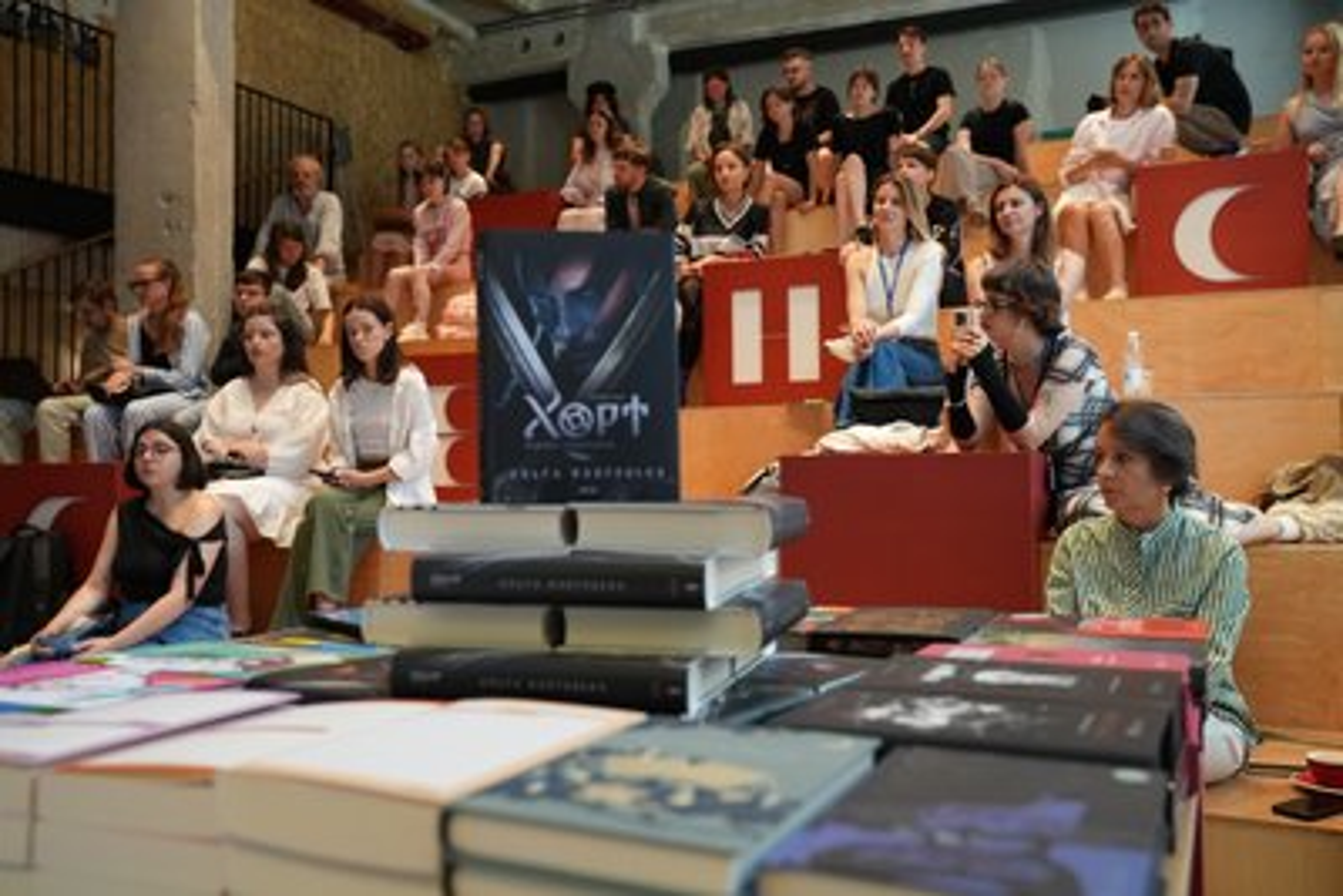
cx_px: 672
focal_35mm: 32
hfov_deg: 58.7
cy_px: 448
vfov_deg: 41.1
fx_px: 1194
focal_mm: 32
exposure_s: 1/160
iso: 2000
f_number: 4.5
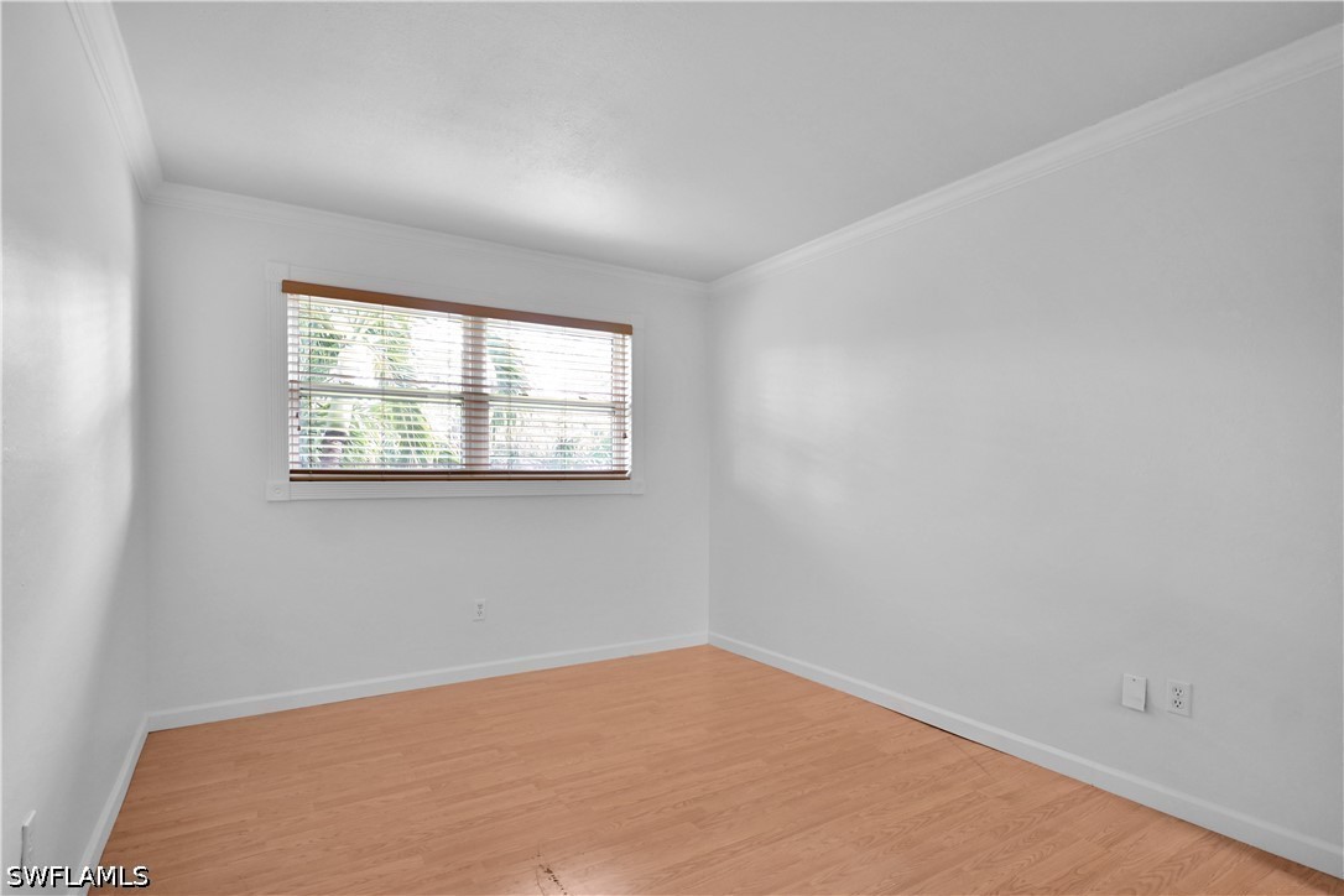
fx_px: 672
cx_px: 672
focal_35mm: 18
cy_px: 448
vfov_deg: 67.4
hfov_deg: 90.0
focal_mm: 12
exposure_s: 1/20
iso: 1250
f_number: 3.5
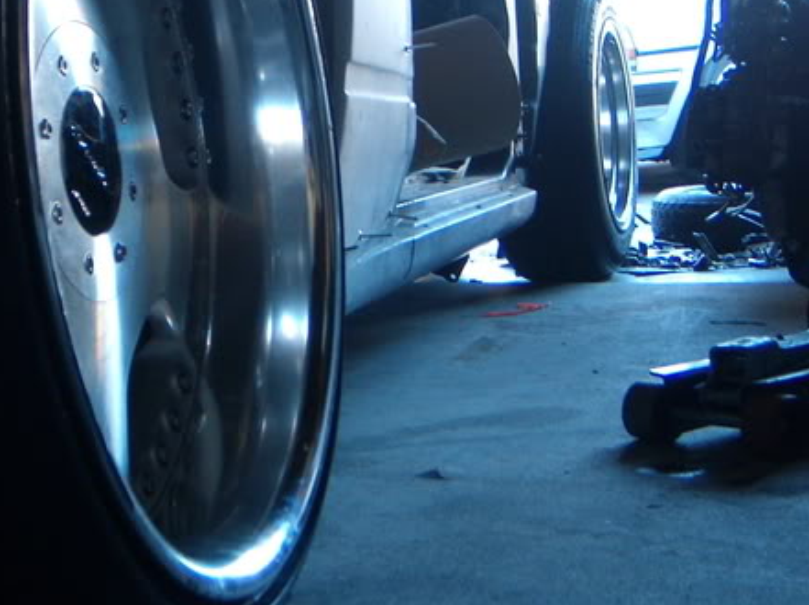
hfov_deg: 27.9
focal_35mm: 69
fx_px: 1611
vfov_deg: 21.2
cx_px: 224
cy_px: 176
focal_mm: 6.4
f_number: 3.5
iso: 100
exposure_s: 1/10.9
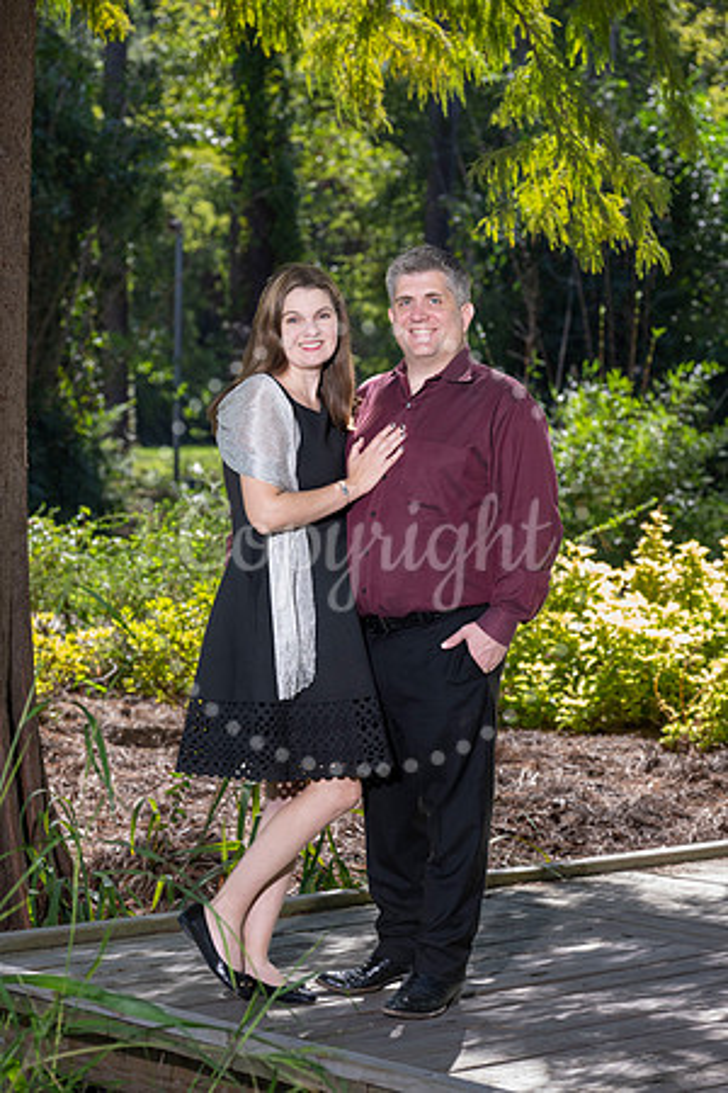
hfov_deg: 14.0
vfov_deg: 20.8
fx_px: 2972
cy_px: 546
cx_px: 364
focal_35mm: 98
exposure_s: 1/200
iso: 500
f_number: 5.6
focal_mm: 98
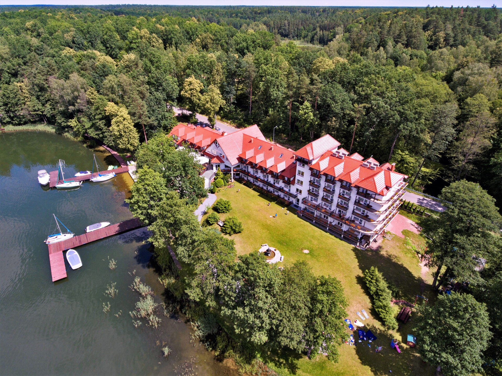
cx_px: 251
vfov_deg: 65.9
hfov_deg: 81.8
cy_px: 188
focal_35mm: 20
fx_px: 290
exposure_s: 1/100
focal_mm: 3.61
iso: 100
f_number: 2.8
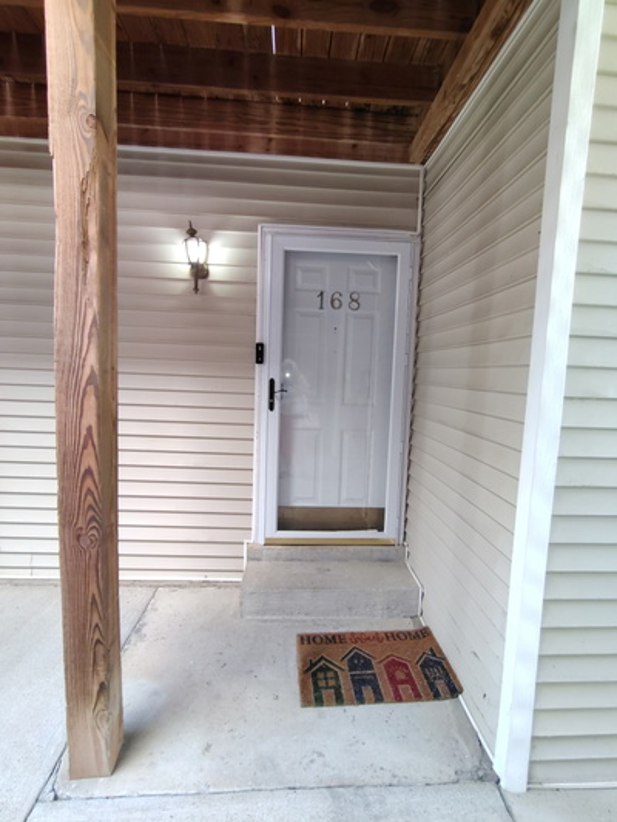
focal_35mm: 16
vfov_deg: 94.5
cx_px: 308
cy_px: 411
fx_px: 380
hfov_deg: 78.1
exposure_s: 1/40
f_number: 2.2
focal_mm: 2.13
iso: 395
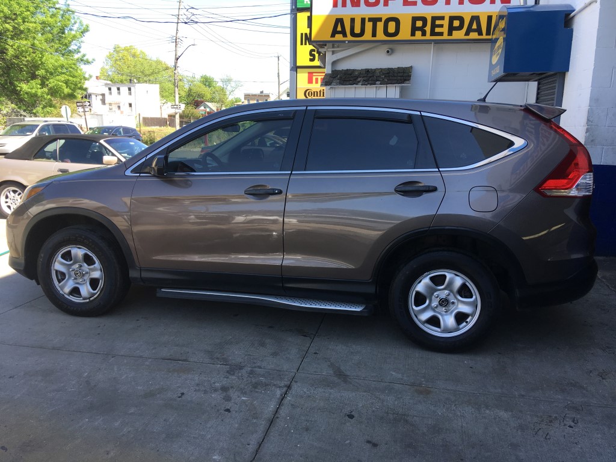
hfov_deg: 61.7
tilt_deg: -9.9
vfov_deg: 48.2
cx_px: 308
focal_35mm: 29
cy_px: 231
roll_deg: -1.3
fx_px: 516
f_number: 2.2
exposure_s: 1/320
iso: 25
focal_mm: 4.15
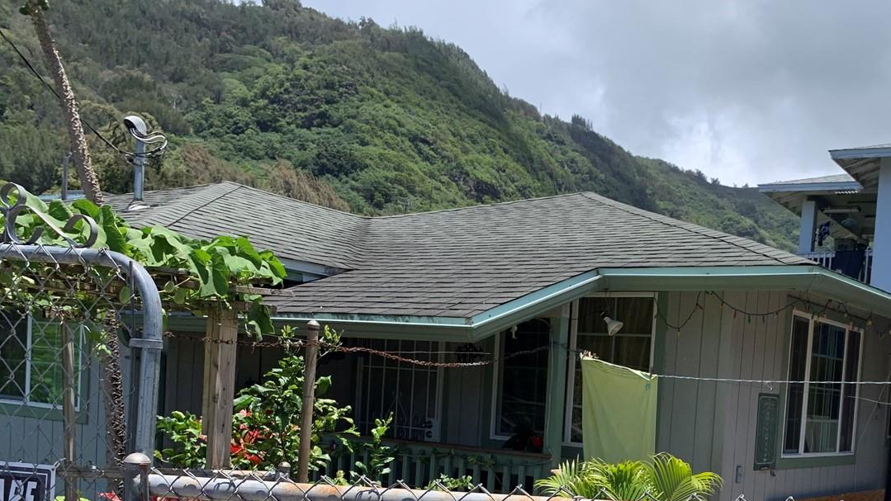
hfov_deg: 46.8
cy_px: 470
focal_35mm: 42
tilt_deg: +0.8
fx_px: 992
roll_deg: -4.7
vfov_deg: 27.1
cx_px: 653
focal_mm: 4.25
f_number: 1.8
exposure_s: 1/1748
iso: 25
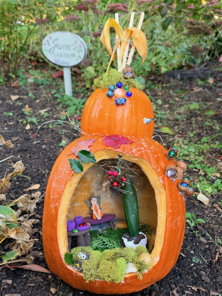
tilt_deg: -21.2
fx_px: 299
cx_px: 111
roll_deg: -1.3
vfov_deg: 52.6
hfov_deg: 40.7
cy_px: 148
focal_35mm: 35
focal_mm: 6.93
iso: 80
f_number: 1.8
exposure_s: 1/121
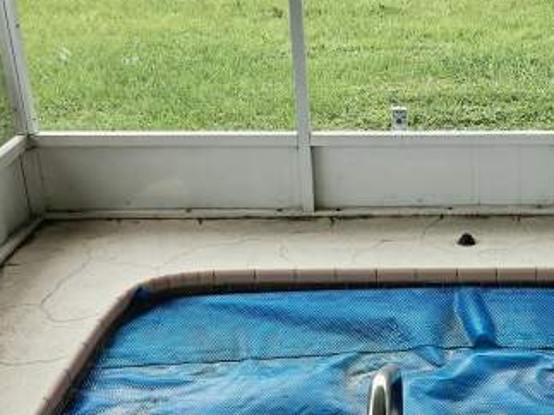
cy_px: 214
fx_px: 912
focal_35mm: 57
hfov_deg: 32.7
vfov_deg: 25.6
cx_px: 453
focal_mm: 5.4
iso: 50
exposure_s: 1/182
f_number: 1.8
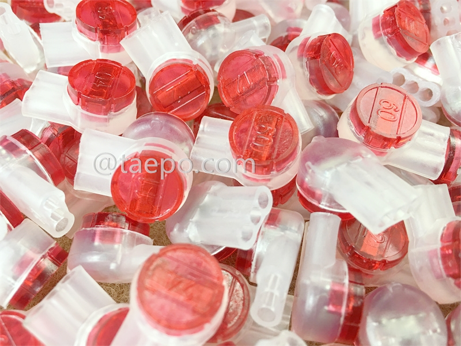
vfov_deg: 48.2
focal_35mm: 29
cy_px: 173
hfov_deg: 61.7
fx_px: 386
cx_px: 230
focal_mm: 4.15
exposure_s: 1/33
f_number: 2.2
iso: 32
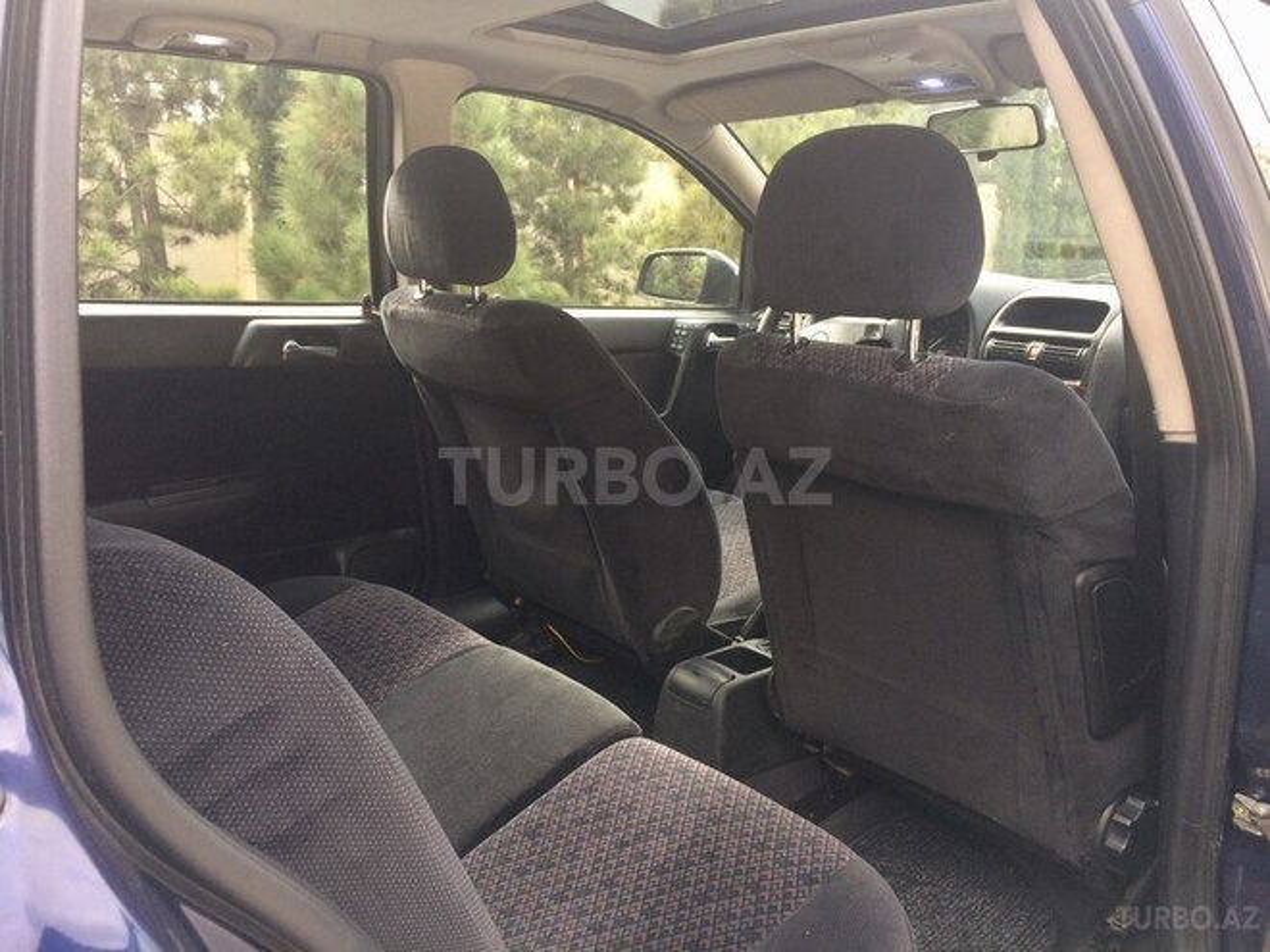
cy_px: 476
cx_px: 635
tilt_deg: -14.8
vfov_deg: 48.2
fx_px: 1064
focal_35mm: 29
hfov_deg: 61.7
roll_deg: -0.4
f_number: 2.2
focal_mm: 4.15
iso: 32
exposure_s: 1/120
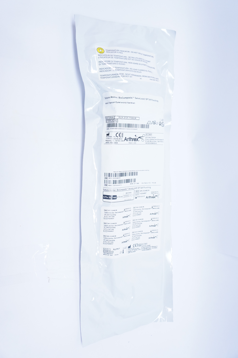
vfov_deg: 59.5
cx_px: 119
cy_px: 179
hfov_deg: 41.6
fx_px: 313
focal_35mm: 32
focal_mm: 21
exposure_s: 1/125
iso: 1600
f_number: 5.6
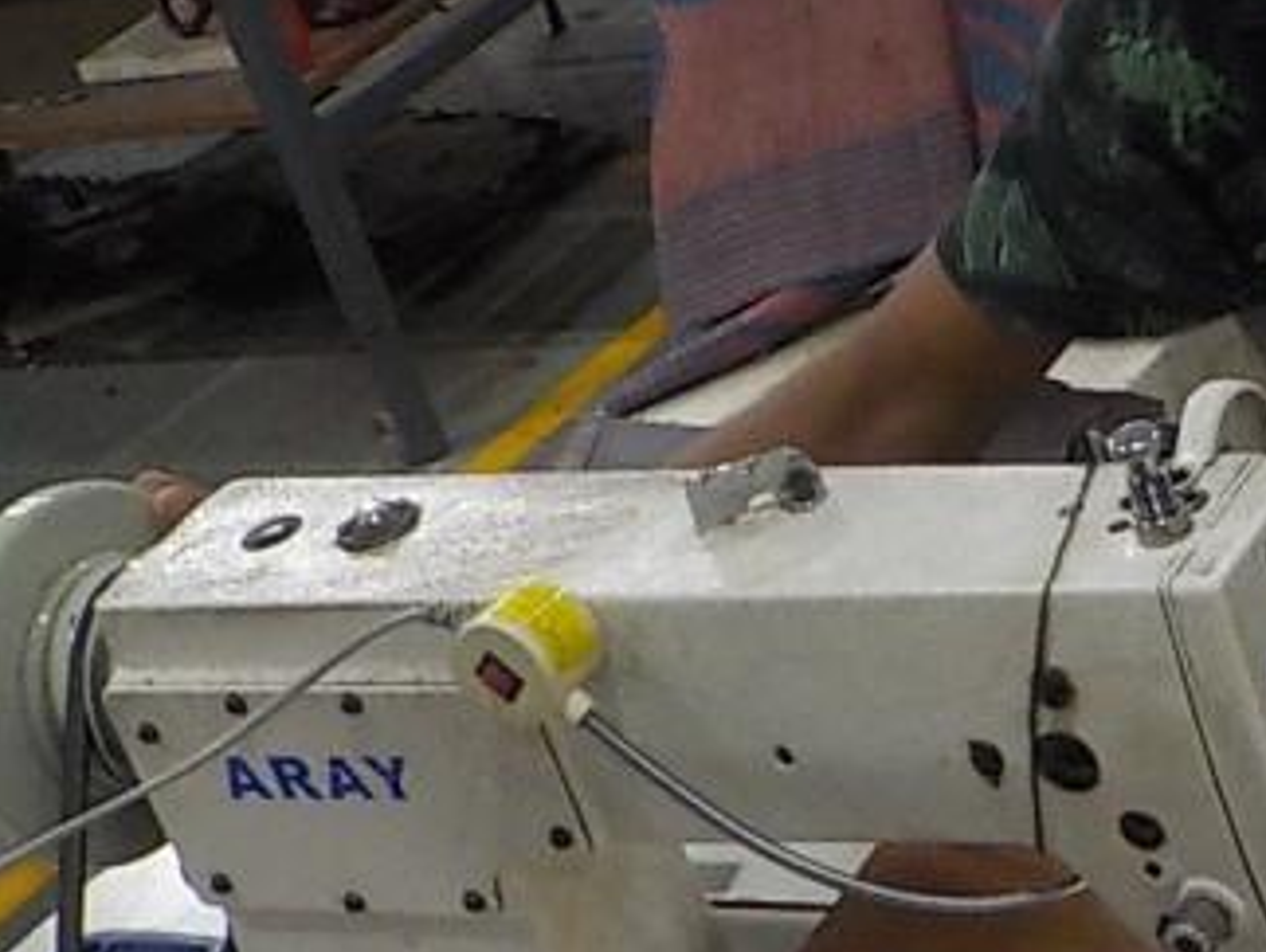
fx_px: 3478
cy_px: 525
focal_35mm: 95
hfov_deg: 20.2
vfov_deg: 15.6
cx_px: 1125
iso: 360
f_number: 3.3
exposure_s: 1/30
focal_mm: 4.1
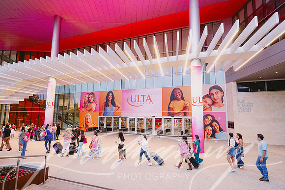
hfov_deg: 81.2
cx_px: 142
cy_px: 95
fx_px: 166
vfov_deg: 59.5
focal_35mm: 21
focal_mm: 21
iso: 3200
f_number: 4
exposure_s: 1/160
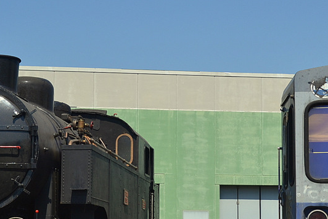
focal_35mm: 88
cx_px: 164
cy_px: 174
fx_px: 802
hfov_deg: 23.1
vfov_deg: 15.4
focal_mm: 26
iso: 100
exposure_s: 1/320
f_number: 9
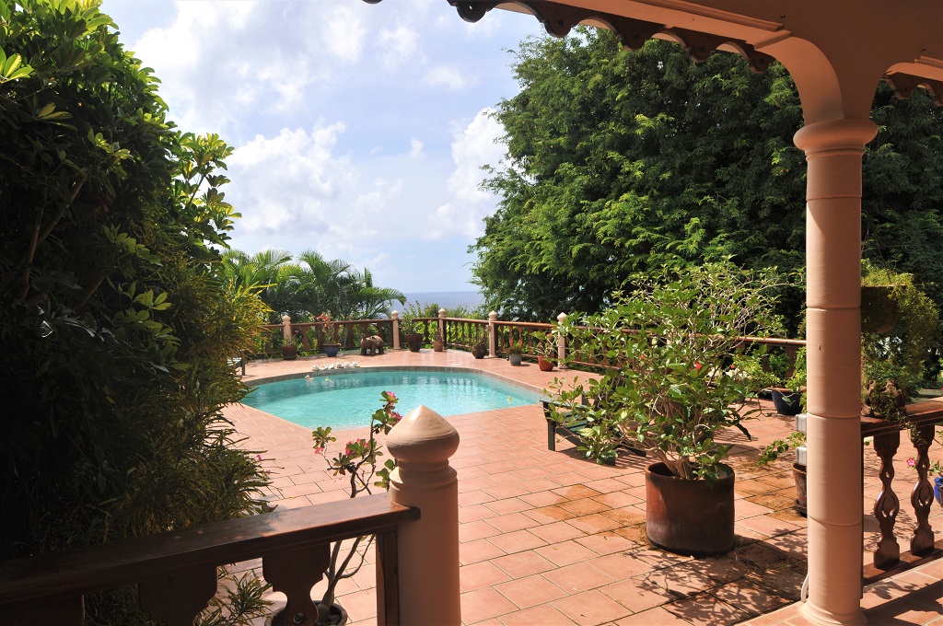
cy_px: 313
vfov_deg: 36.8
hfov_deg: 53.2
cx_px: 472
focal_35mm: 36
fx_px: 942
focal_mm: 24
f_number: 11
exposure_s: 1/200
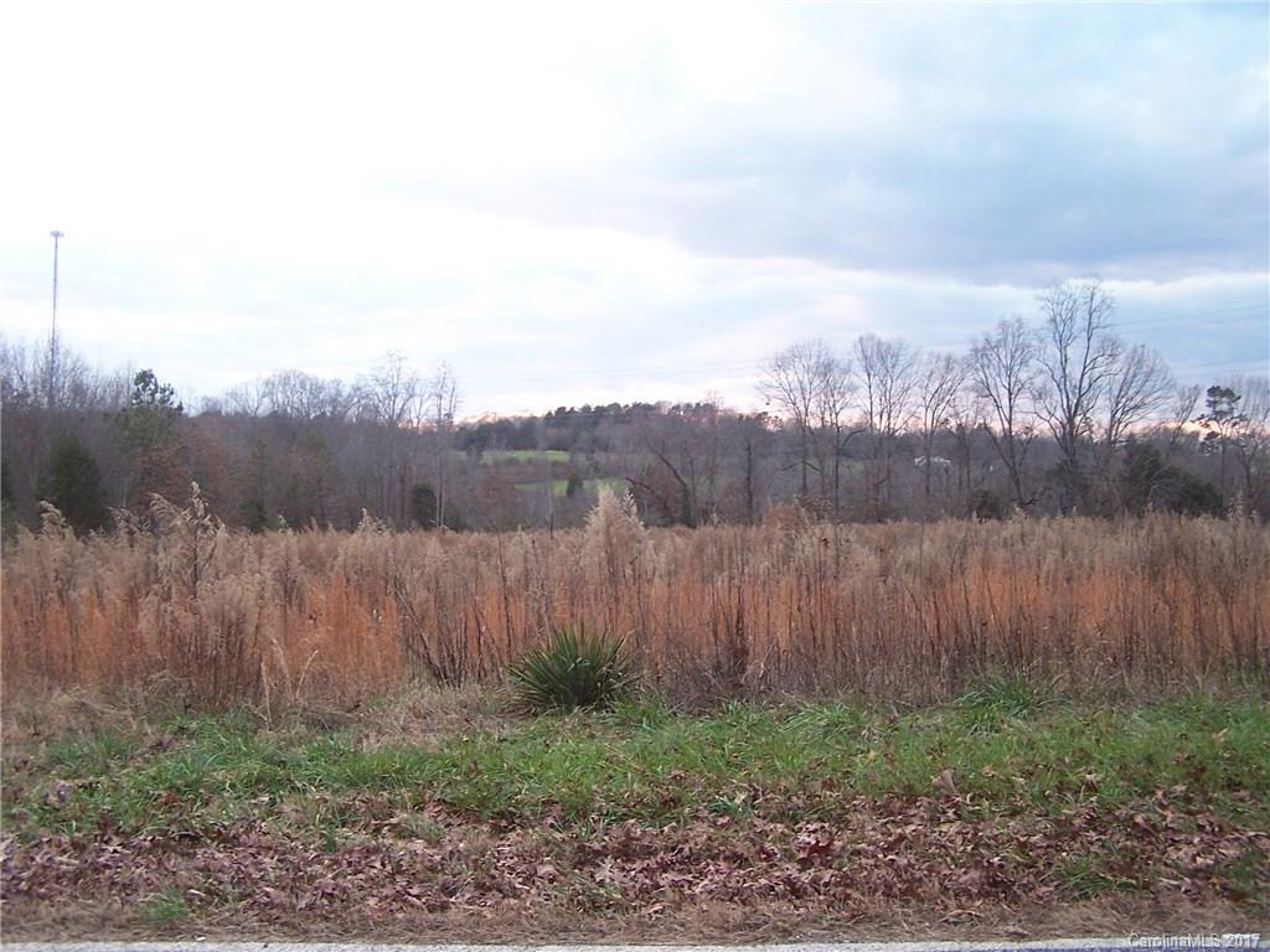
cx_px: 635
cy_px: 476
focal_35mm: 38
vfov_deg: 37.7
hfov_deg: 49.0
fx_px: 1394
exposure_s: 1/30
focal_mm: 6.3
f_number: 2.8
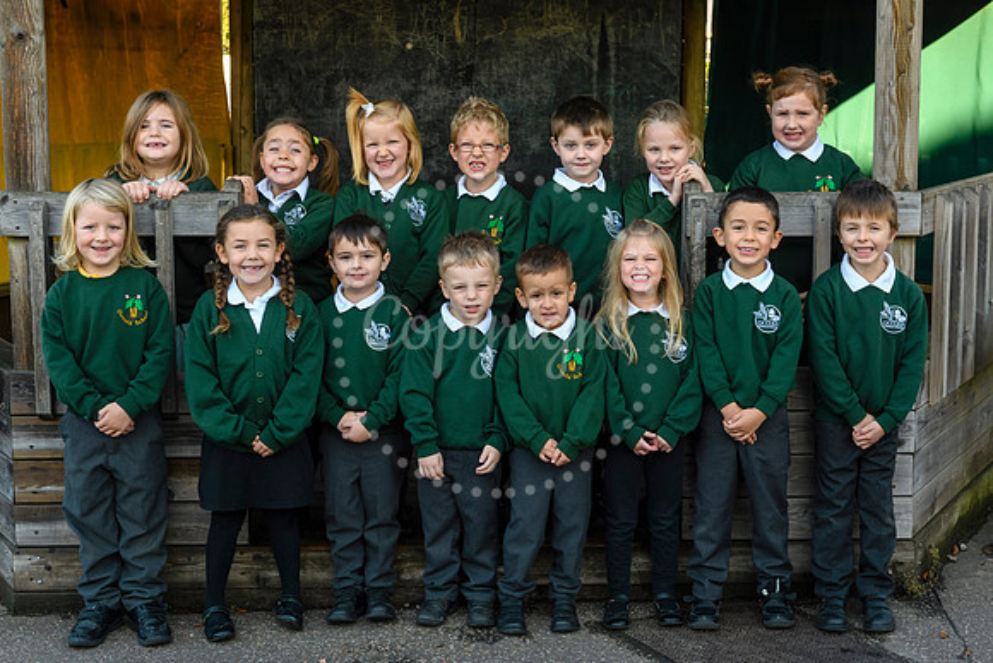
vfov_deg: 24.6
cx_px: 508
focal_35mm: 55
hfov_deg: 36.2
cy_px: 319
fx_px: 1520
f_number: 7.1
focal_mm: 35
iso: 400
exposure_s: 1/80
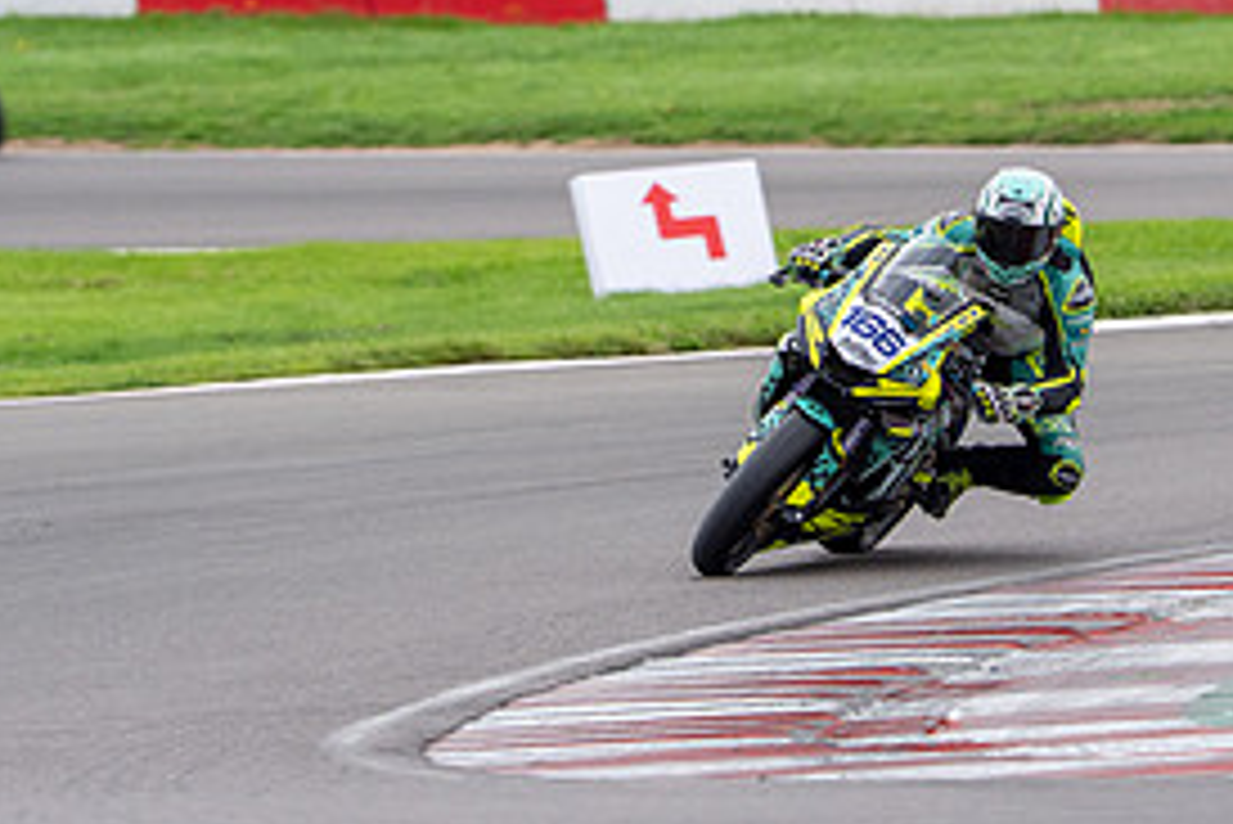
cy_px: 116
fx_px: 28990
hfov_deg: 2.4
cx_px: 964
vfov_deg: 1.6
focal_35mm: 846
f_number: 7.1
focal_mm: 400
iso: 800
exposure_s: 1/320
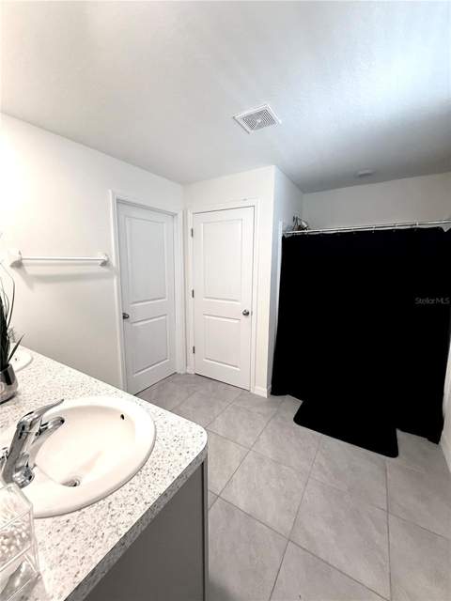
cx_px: 226
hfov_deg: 85.7
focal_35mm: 14
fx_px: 243
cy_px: 300
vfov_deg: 102.1
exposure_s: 1/120
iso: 320
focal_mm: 2.22
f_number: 2.2
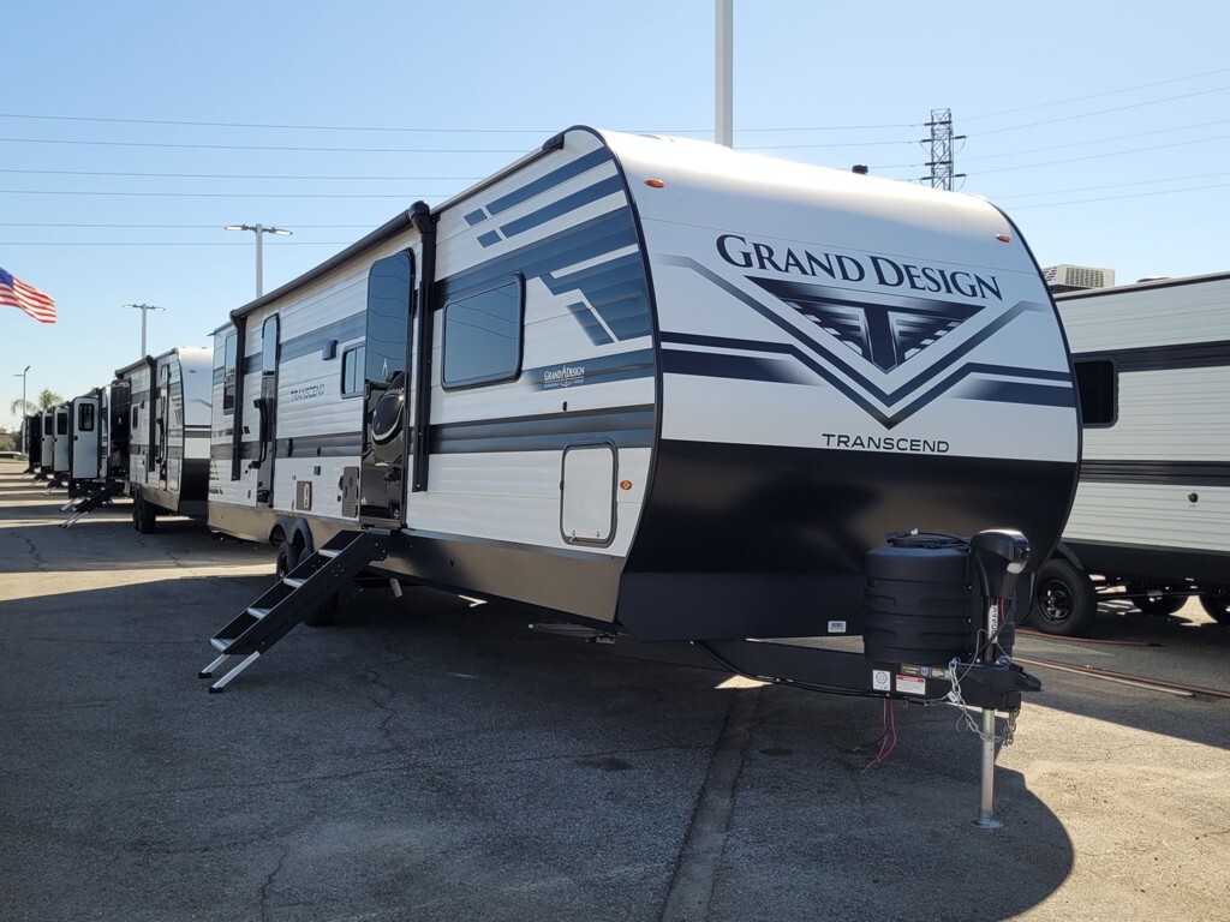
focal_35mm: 26
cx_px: 615
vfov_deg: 53.1
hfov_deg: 67.3
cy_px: 461
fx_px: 924
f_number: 1.8
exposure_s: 1/1700
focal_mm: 5.4
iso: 40
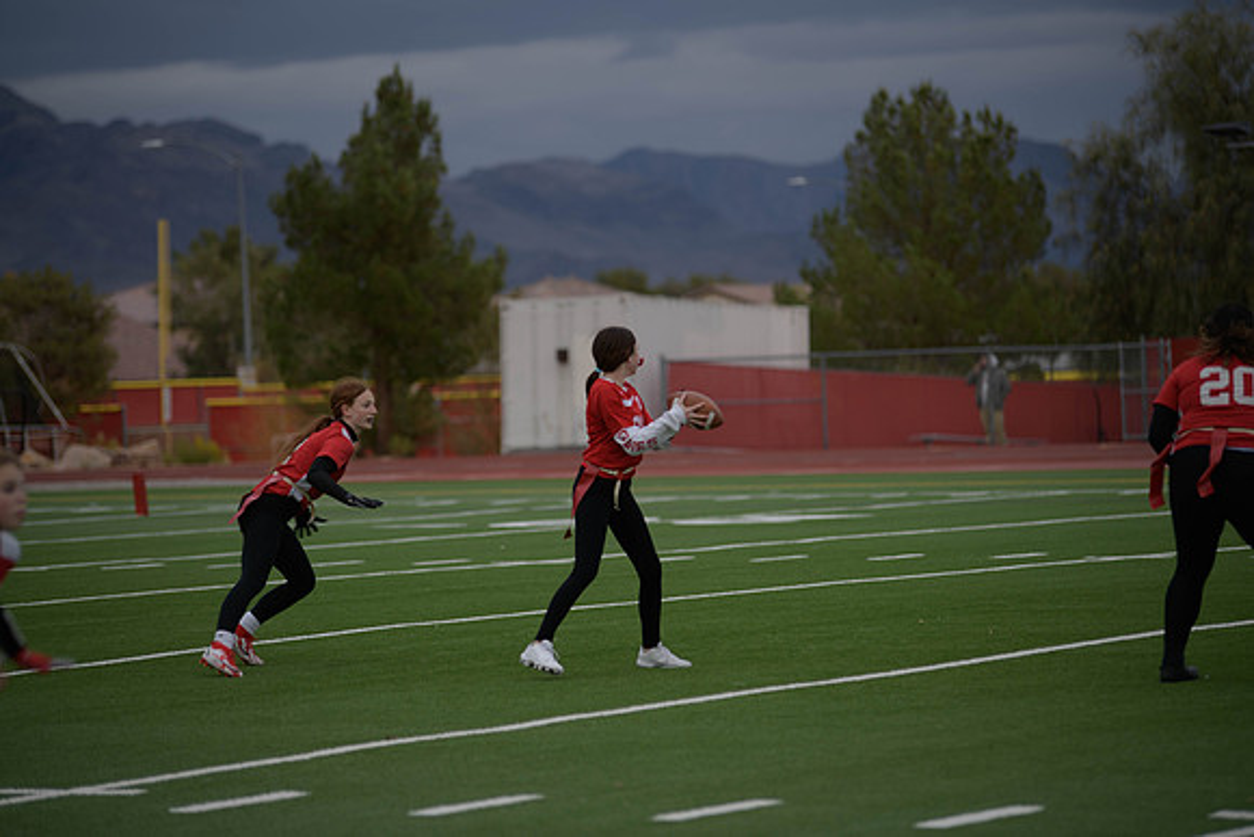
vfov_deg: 9.2
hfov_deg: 13.7
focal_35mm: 150
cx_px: 627
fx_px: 5226
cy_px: 418
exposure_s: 1/200
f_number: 2.8
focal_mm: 150
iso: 64
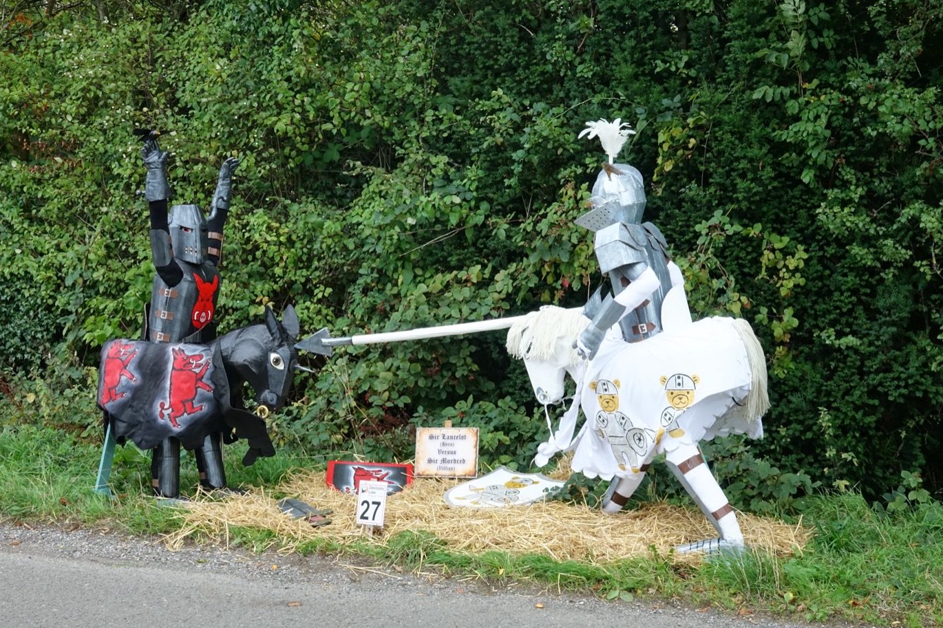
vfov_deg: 28.6
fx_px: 1231
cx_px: 476
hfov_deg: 41.9
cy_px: 311
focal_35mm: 47
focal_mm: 16.92
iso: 800
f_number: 7.1
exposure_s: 1/125
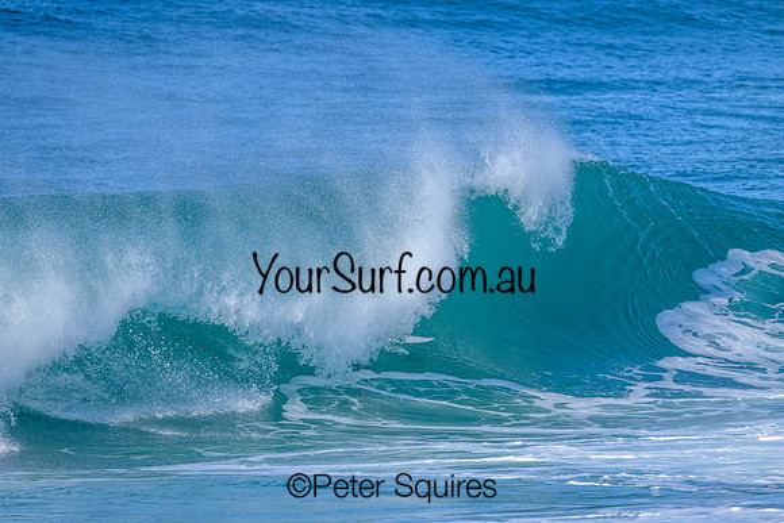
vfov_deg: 1.7
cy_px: 262
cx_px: 392
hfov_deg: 2.6
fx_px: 17425
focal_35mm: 800
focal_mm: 800
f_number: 6.3
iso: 450
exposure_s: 1/2000
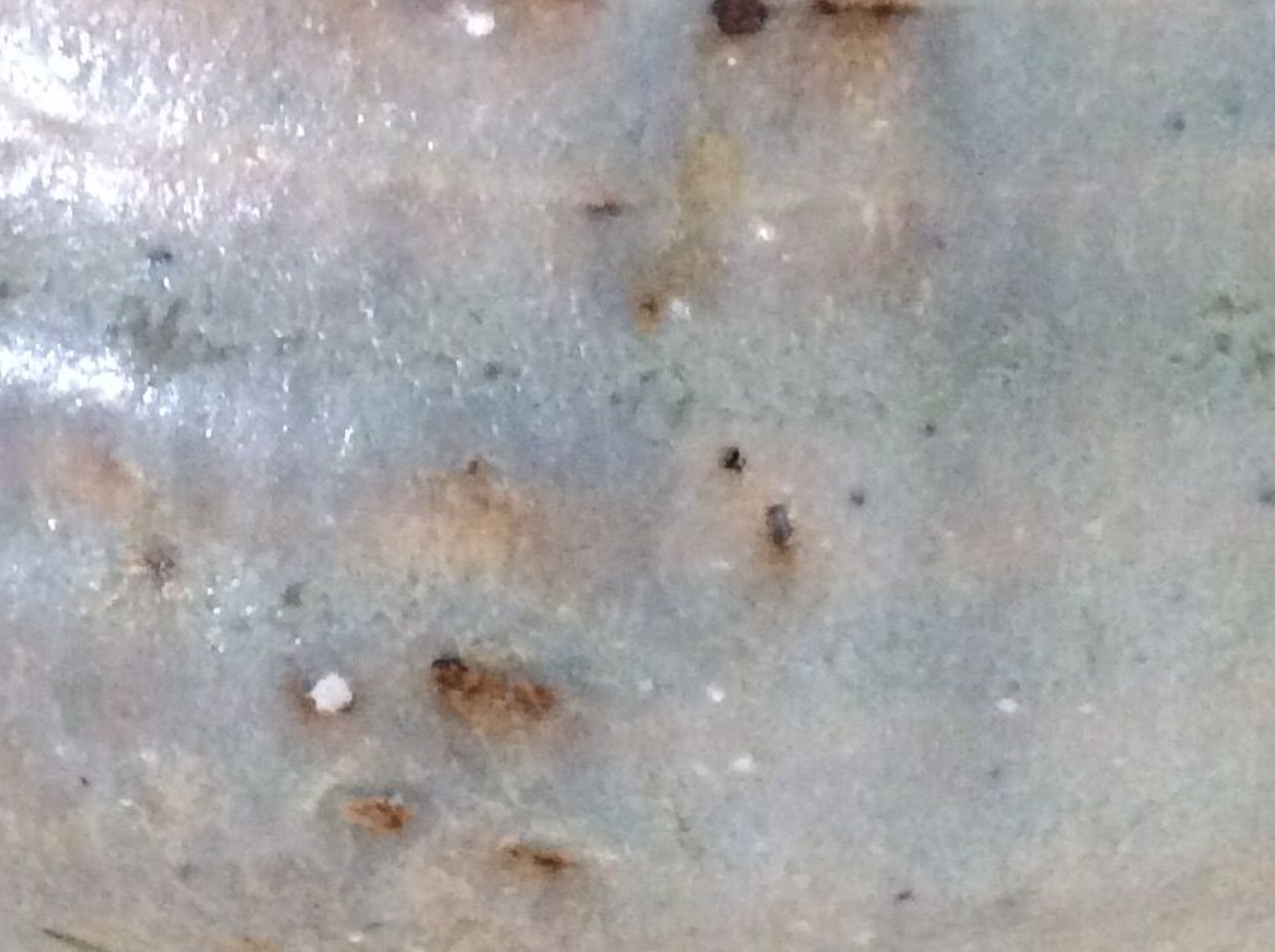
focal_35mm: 98
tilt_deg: -47.4
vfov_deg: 15.1
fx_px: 3604
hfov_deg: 19.8
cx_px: 256
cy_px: 452
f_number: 2.4
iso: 320
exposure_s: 1/17
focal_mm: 3.3
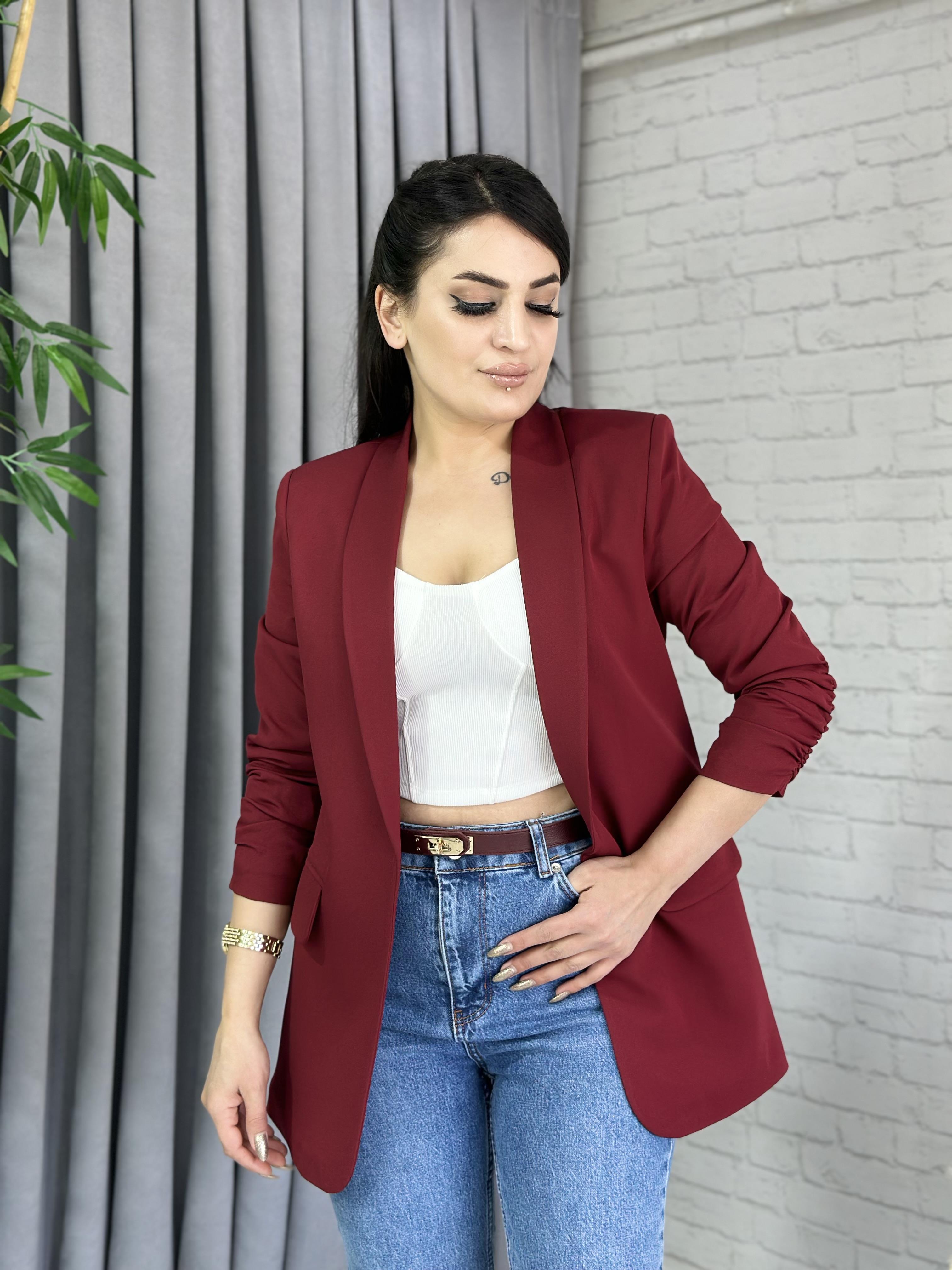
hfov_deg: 30.3
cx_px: 476
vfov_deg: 39.7
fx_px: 1760
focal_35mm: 48
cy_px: 635
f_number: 1.78
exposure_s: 1/100
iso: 80
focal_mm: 6.86
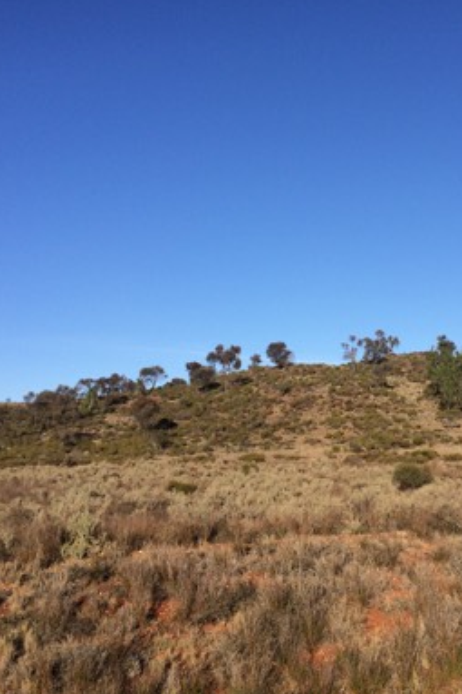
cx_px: 313
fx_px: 790
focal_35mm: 41
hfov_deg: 32.3
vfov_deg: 47.4
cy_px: 346
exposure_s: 1/2283
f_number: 2.2
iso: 32
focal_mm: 4.15
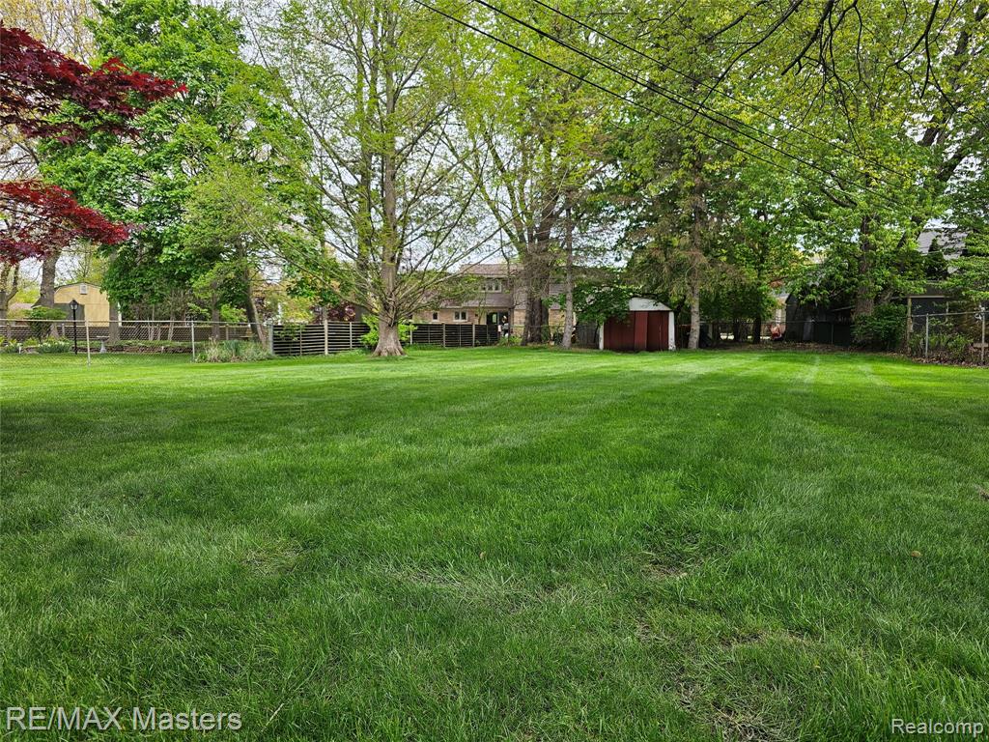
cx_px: 494
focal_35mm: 23
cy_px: 371
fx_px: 657
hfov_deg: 73.9
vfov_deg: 58.9
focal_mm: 6.3
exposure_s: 1/230
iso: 10
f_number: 1.7
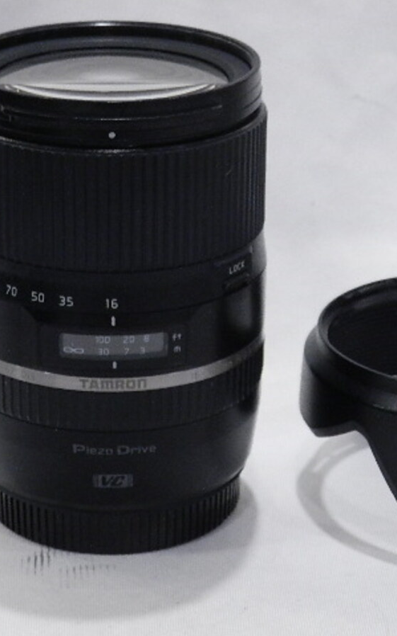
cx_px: 256
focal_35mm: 119
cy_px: 318
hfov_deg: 11.0
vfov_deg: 17.5
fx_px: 2061
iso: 800
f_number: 4.4
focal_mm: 14.9
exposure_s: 1/60
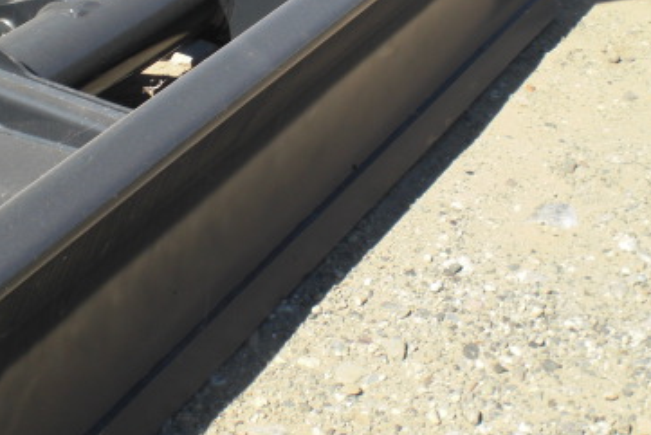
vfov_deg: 19.5
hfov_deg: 28.8
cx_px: 272
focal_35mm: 70
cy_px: 193
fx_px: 1266
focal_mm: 6.3
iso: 64
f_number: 5.6
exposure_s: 1/250
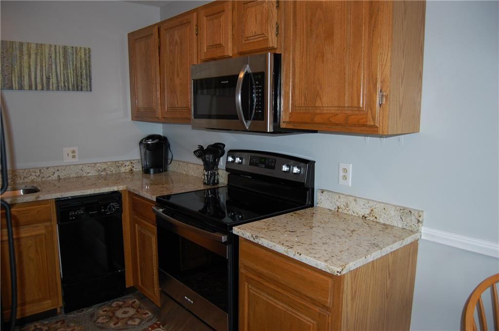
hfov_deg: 67.4
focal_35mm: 27
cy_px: 166
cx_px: 250
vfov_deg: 47.8
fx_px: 374
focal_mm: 18
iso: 400
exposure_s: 1/60
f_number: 3.5
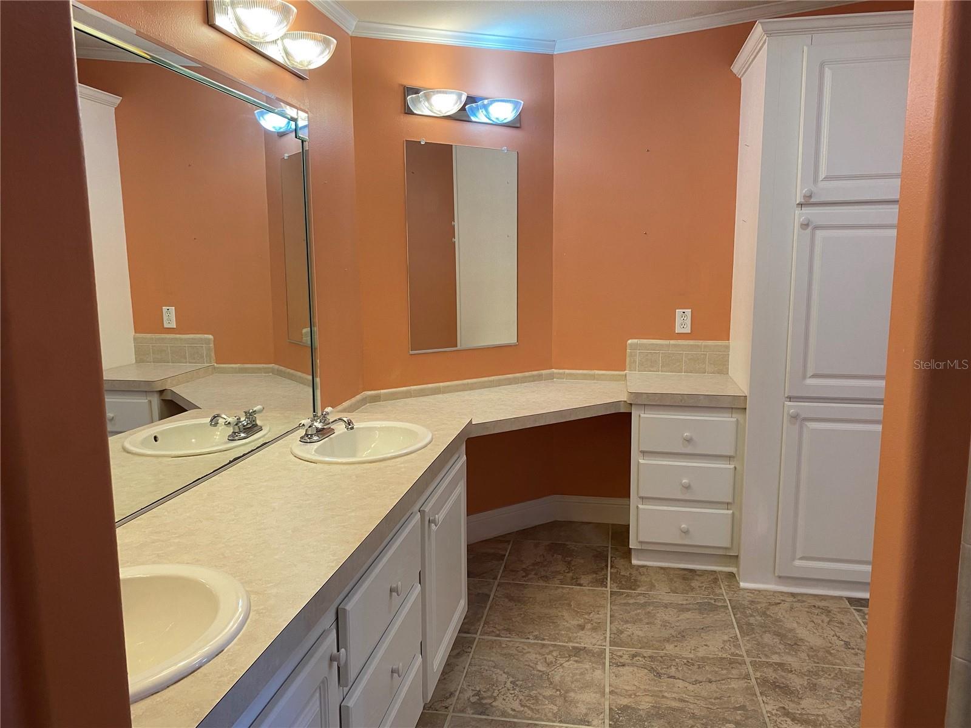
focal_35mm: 26
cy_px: 364
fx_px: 729
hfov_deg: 67.3
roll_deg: +0.7
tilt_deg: -8.6
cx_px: 486
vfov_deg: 53.1
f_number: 1.8
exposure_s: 1/60
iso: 80
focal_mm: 4.25
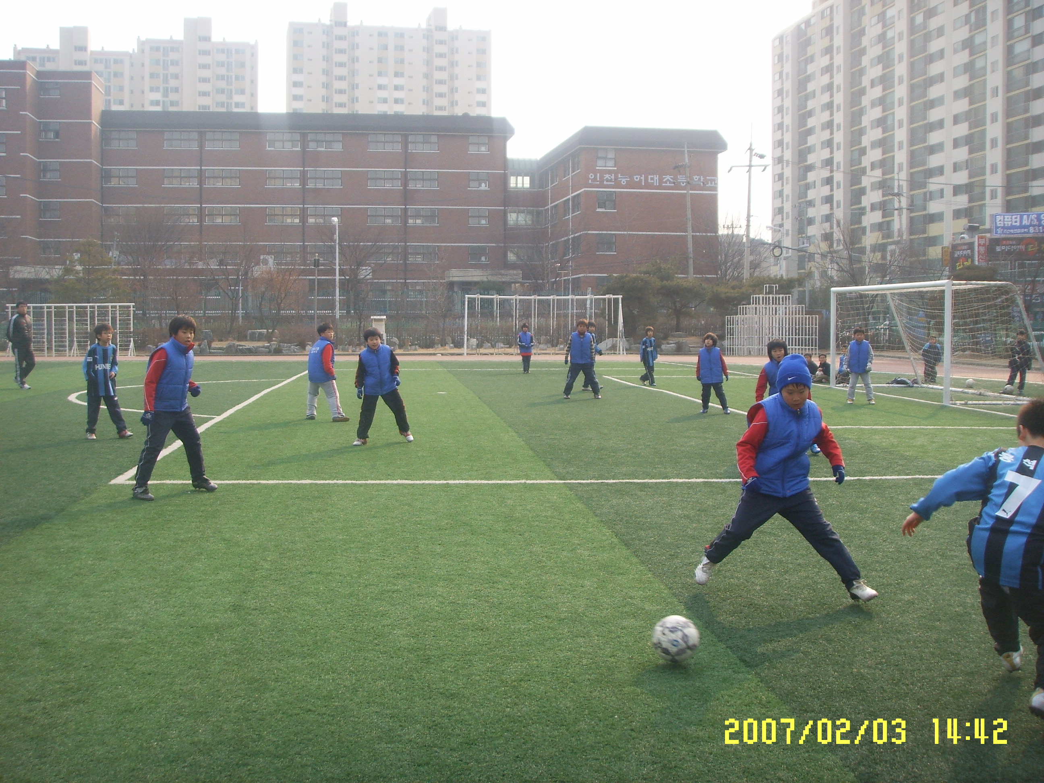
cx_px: 522
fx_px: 1176
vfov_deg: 36.8
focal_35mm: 39
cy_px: 392
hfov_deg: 47.9
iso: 50
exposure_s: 1/350
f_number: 3.5
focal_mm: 6.6
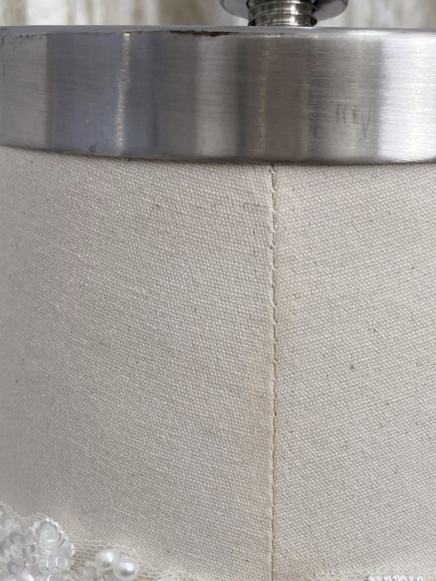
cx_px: 292
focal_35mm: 72
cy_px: 566
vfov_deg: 25.8
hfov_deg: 20.4
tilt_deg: -7.2
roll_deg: -0.6
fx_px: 1209
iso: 32
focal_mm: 4.25
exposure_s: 1/115
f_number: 1.8
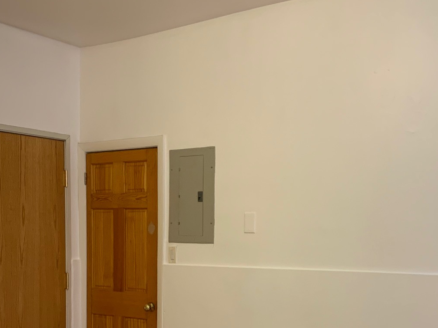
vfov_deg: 27.2
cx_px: 235
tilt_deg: -2.9
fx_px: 658
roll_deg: -0.2
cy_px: 282
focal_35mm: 52
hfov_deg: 36.8
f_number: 1.8
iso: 160
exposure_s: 1/60
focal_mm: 4.25
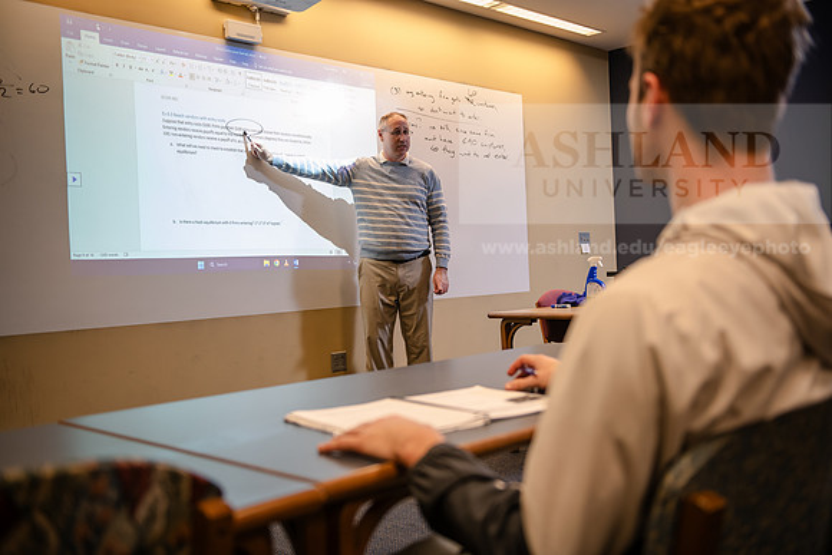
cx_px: 416
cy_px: 278
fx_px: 878
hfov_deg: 50.7
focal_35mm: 38
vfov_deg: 35.1
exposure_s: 1/160
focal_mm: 38
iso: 800
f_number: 2.8
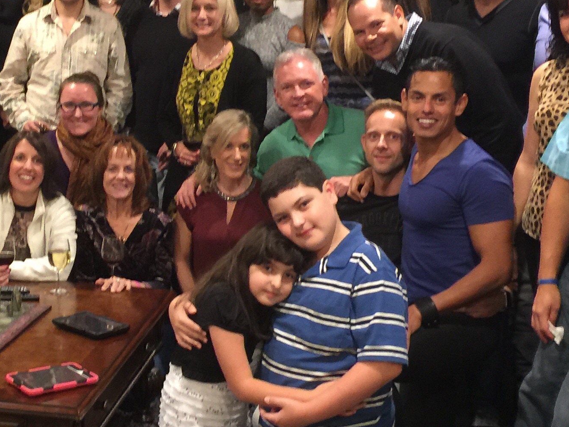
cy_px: 178
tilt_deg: -10.4
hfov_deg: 27.0
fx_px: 1167
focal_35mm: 71
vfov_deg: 20.7
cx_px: 127
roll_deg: -0.5
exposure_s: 1/4
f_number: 2.2
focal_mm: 4.15
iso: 64
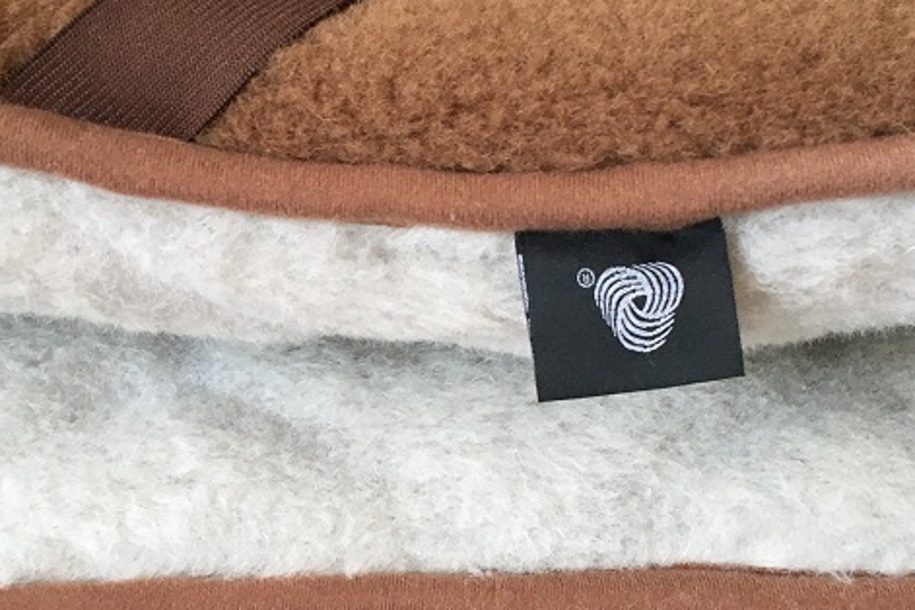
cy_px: 359
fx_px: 1627
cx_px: 387
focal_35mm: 64
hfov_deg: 31.4
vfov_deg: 21.2
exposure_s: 1/33
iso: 50
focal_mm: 4.15
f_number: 2.2
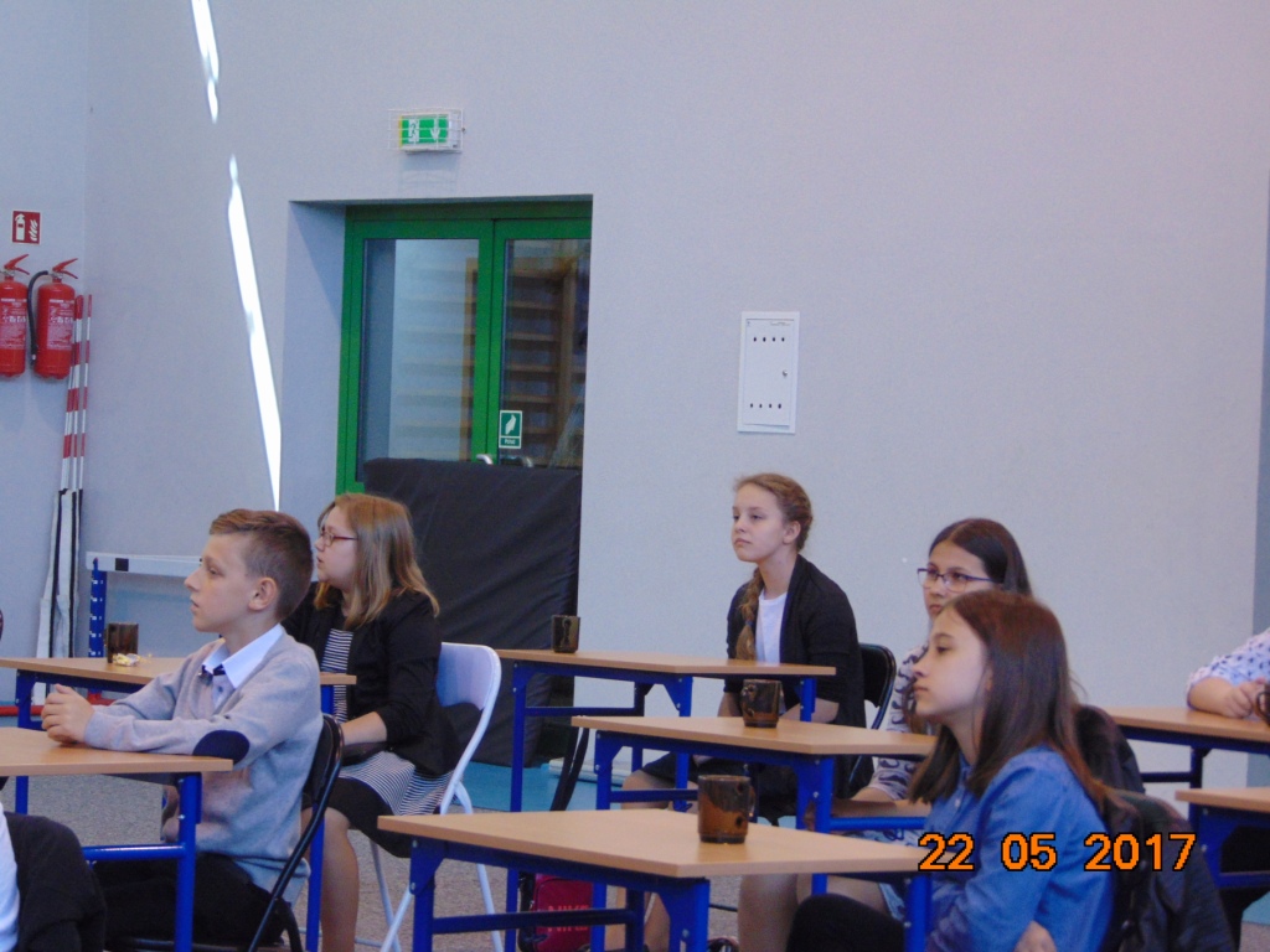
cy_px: 476
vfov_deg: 11.1
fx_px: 4880
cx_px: 635
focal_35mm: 133
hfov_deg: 14.8
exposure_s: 1/30
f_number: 4
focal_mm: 23.9
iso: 250
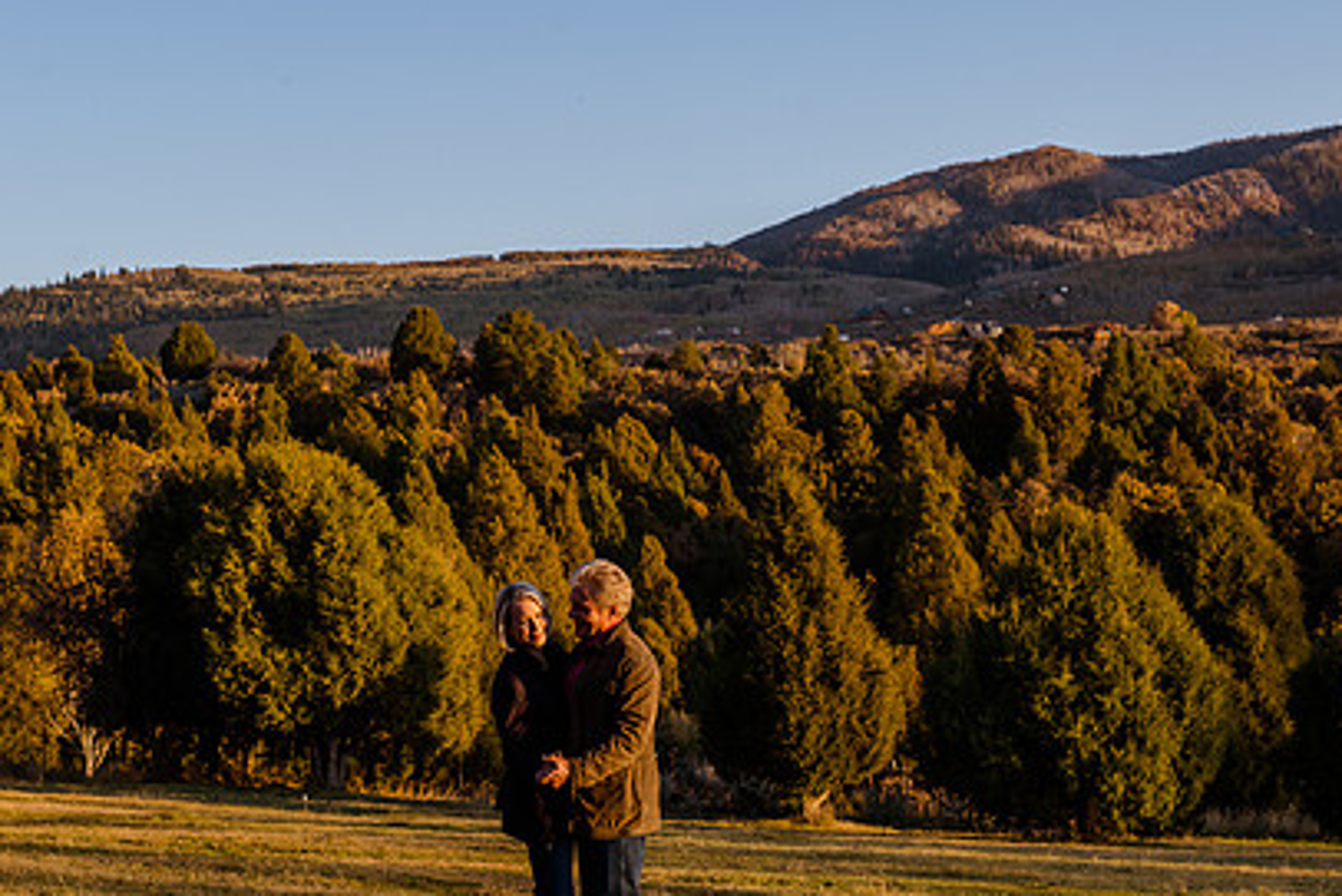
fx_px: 3729
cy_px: 627
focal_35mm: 100
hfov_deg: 20.4
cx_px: 754
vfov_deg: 13.7
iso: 640
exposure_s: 1/200
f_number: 8
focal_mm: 70
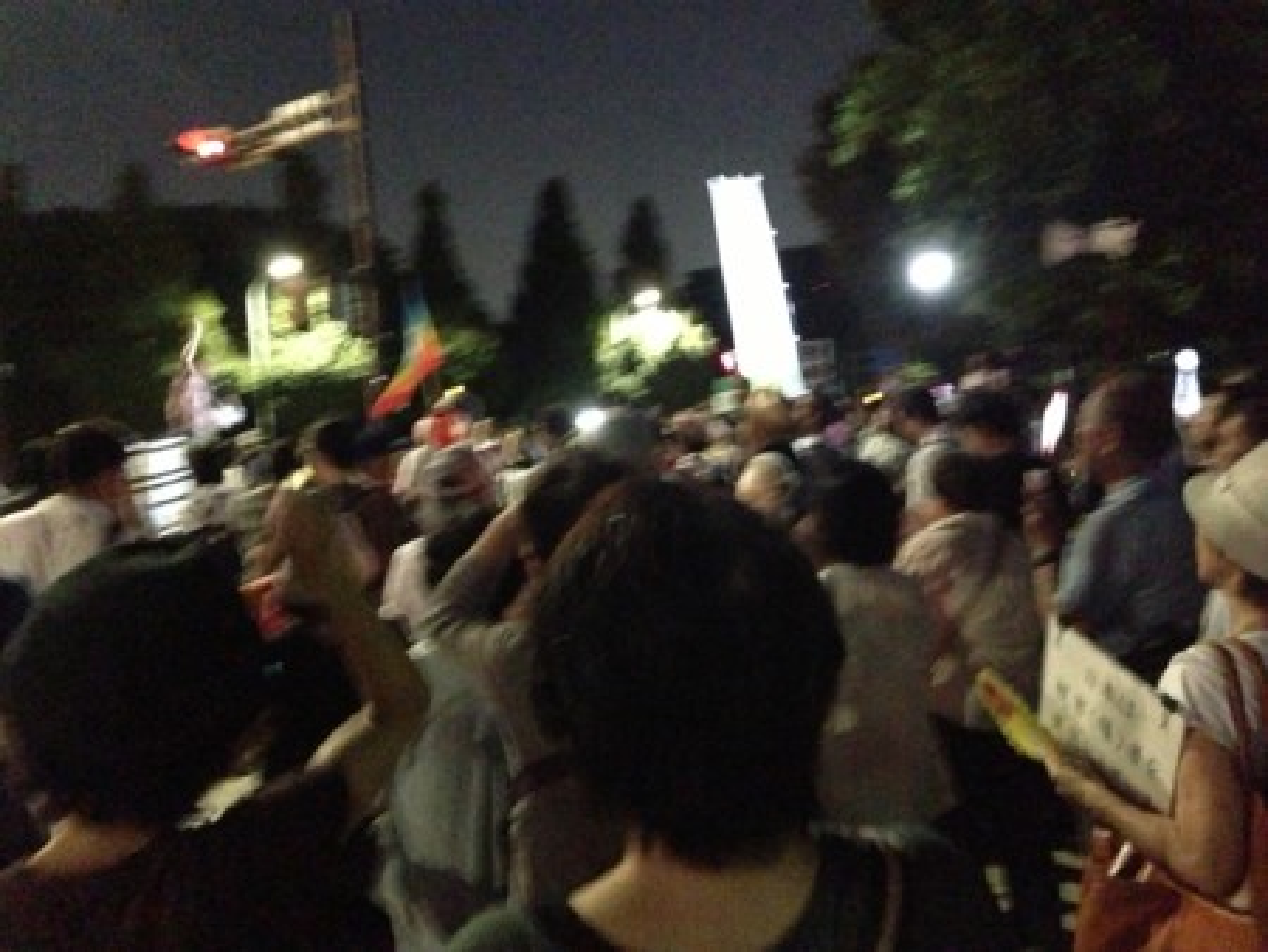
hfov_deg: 55.3
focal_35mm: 33
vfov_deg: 43.0
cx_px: 634
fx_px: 1209
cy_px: 476
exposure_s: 1/15
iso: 3200
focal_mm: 4.13
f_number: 2.4
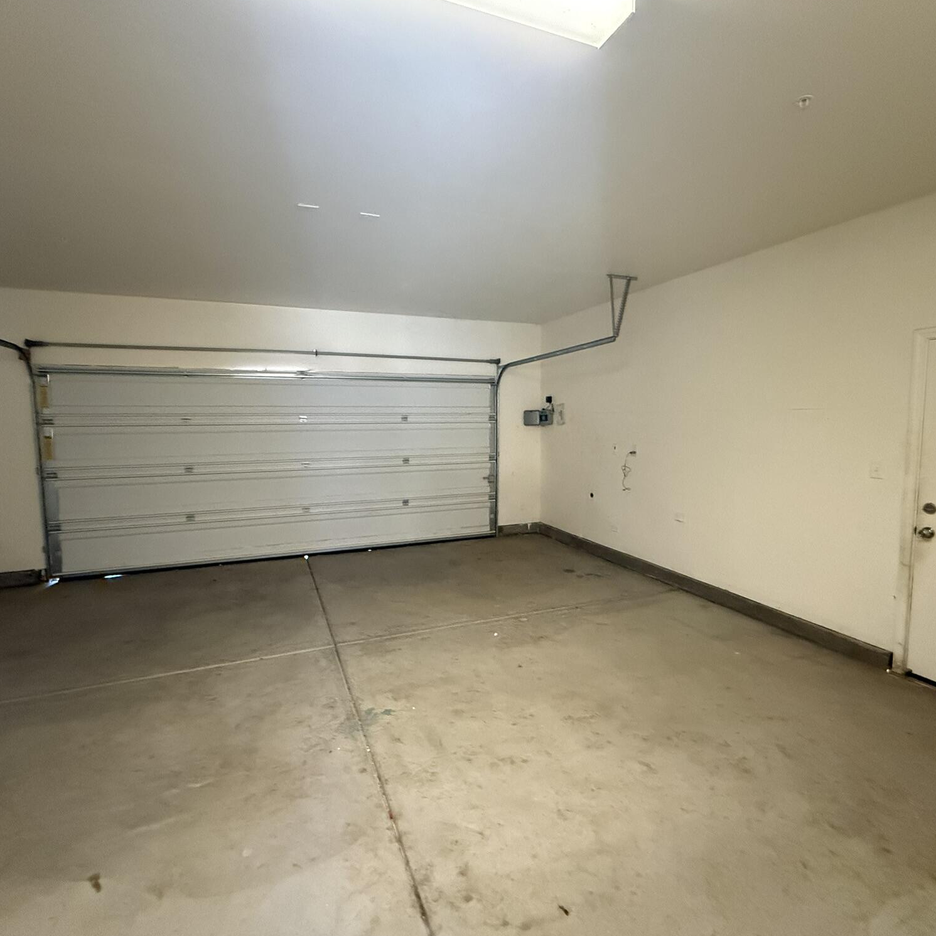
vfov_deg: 84.0
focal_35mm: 17
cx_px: 471
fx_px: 520
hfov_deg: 84.0
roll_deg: +0.3
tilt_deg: -4.2
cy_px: 463
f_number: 2.2
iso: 1250
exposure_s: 1/60
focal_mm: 2.22
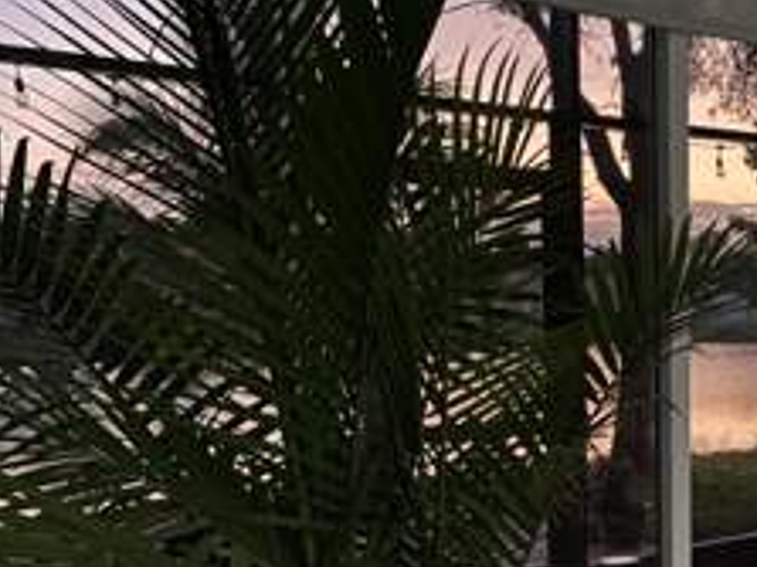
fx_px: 1224
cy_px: 487
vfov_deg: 25.4
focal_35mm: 56
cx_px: 693
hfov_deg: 32.5
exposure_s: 1/8
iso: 500
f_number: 1.8
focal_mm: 4.25
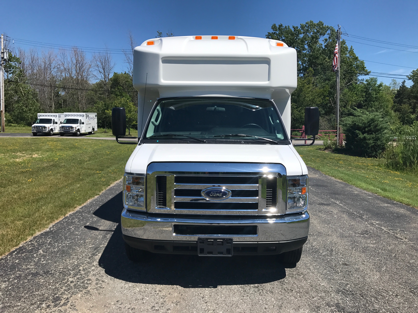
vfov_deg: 49.7
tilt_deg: -3.1
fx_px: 338
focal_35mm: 28
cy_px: 156
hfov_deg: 63.4
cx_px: 209
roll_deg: +0.4
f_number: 1.8
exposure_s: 1/3300
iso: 20
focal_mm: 3.99
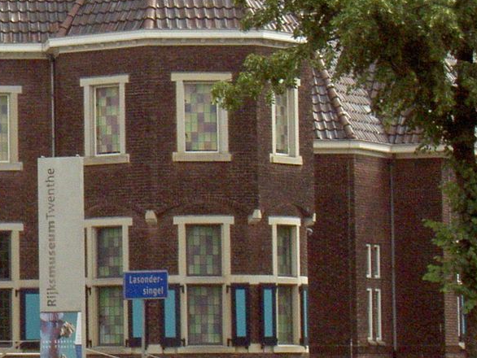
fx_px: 3116
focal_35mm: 226
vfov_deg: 6.6
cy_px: 124
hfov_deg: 8.6
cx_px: -221
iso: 200
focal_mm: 14.2
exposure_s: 1/500
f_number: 6.1
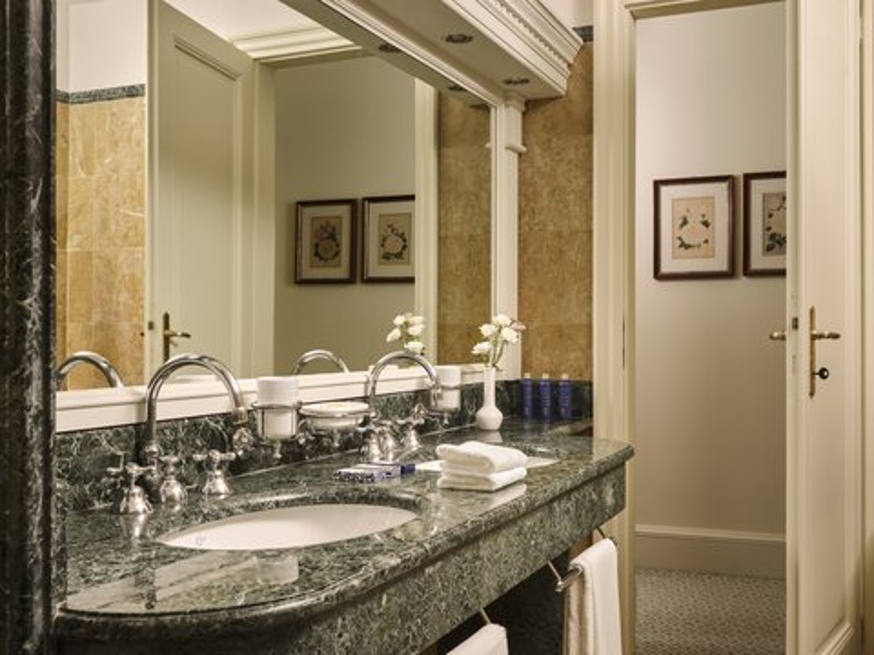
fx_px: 934
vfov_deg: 38.7
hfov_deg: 50.1
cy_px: 328
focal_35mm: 37
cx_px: 437
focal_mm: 47.3
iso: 800
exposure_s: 1
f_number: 16
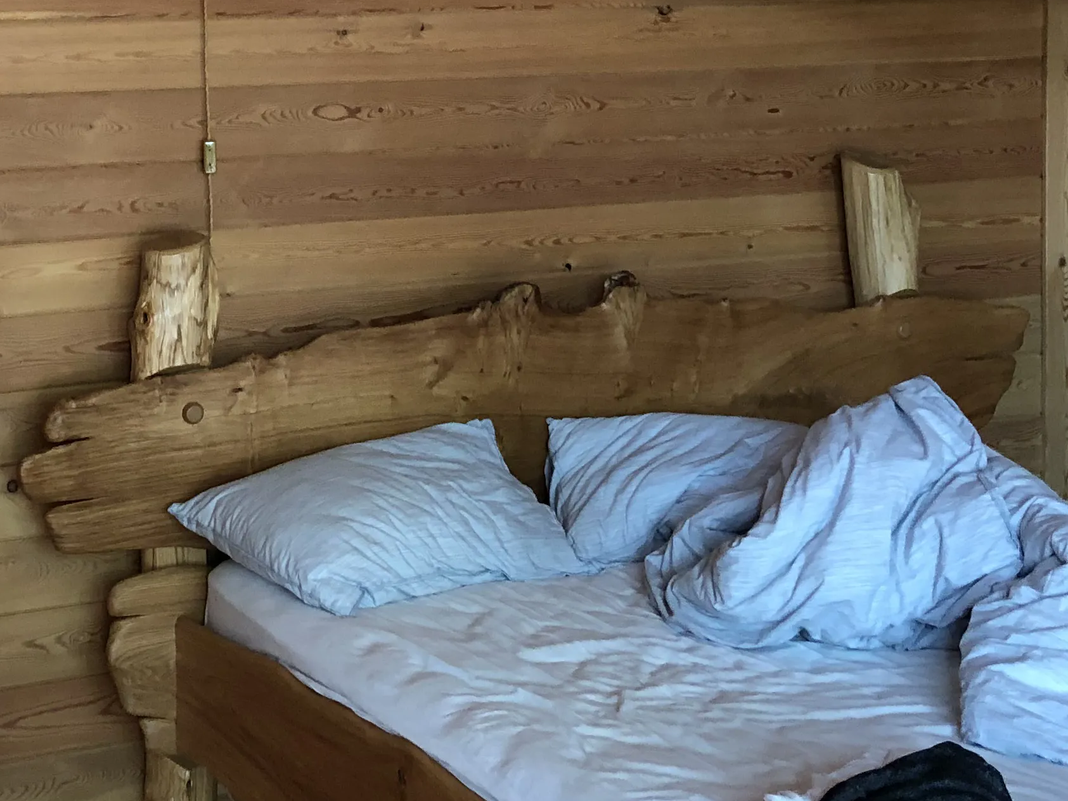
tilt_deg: -4.0
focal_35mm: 67
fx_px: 2067
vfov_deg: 21.7
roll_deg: +1.2
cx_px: 274
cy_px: 193
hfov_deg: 28.6
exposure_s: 1/12
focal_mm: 3.99
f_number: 1.8
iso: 100
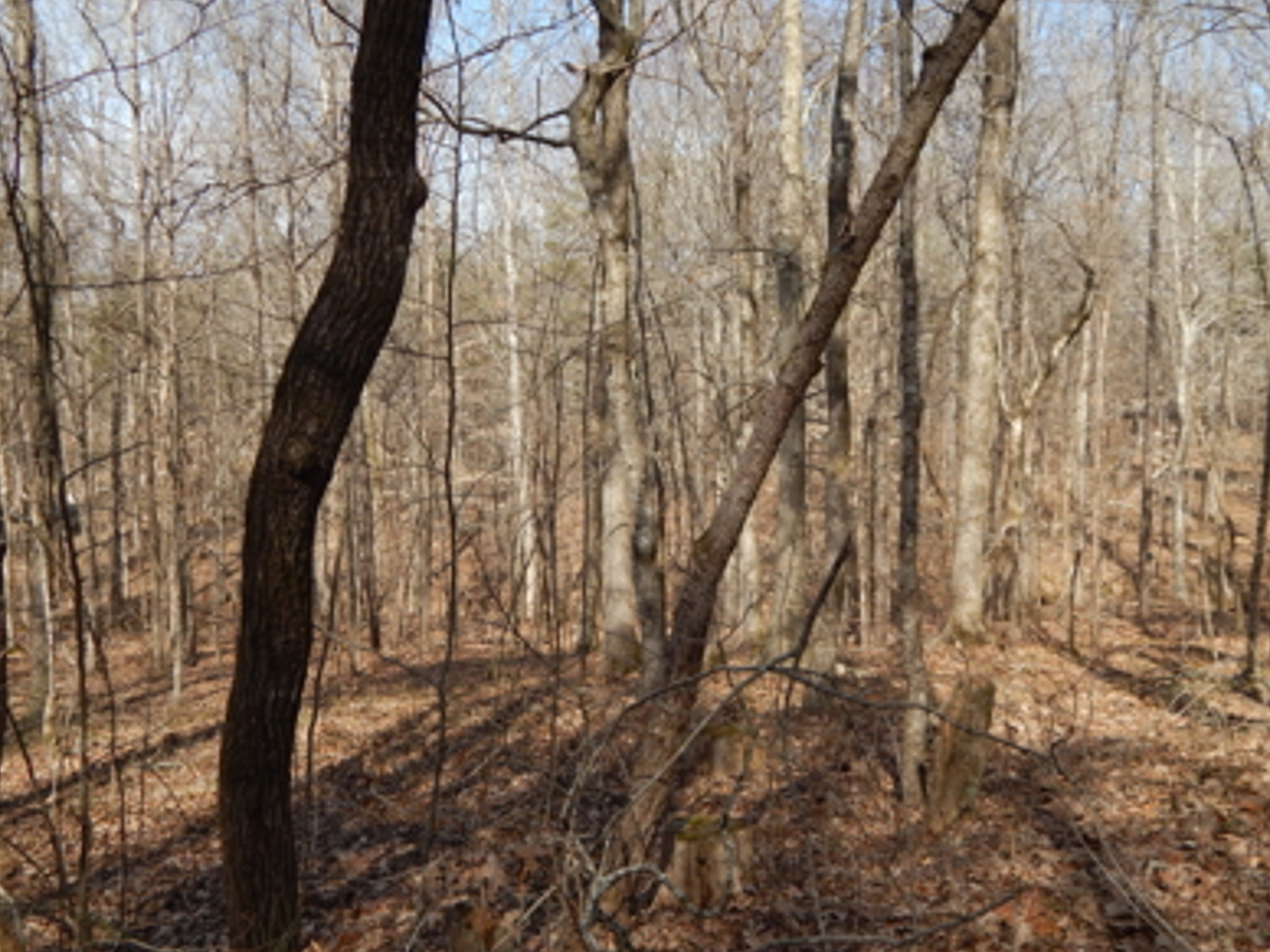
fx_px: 1174
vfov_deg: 44.2
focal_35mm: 32
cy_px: 474
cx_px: 622
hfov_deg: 56.8
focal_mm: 5.6
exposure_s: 1/1000
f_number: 3.2
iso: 200
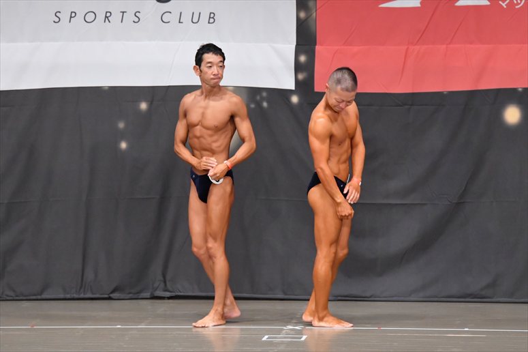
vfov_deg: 6.3
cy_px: 176
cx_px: 264
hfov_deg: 9.5
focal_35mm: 217
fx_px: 3181
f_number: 5.6
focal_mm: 145
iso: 6400
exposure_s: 1/400
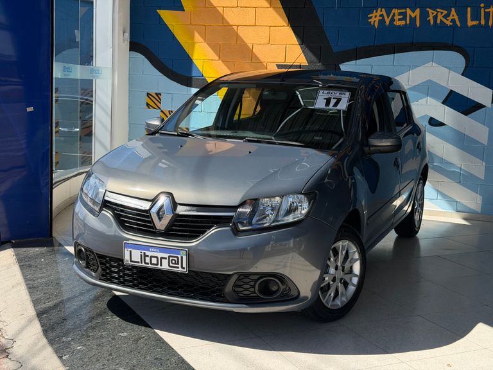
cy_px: 185
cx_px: 246
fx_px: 684
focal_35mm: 48
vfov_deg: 30.3
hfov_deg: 39.7
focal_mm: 6.76
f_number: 1.78
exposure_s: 1/3534
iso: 100
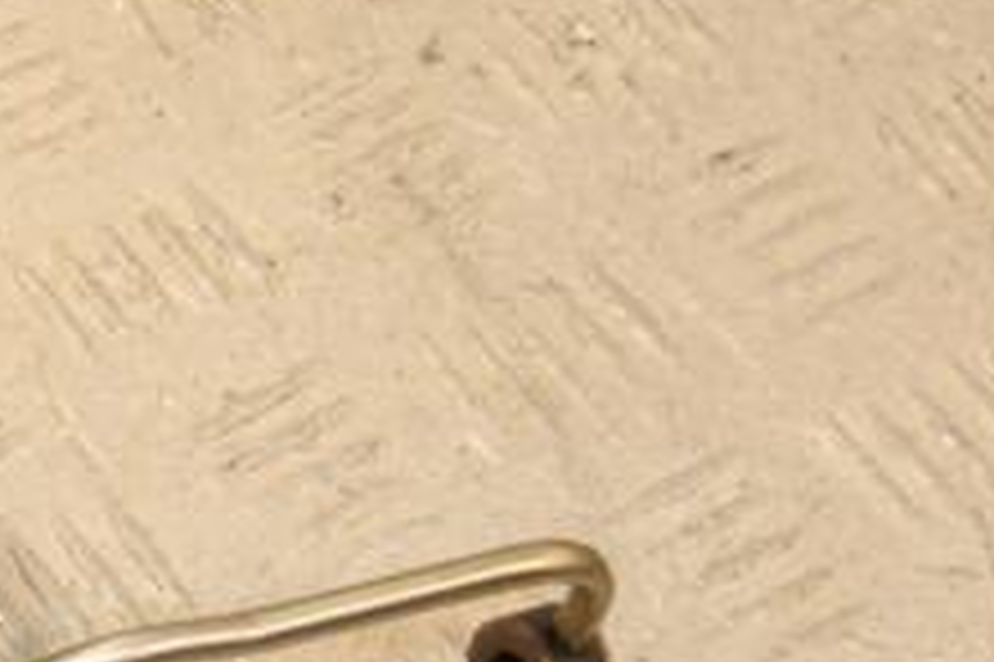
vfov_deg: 8.8
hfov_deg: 13.0
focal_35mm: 155
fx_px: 4276
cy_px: 333
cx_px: -112
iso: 800
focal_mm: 38
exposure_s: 1/200
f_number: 8
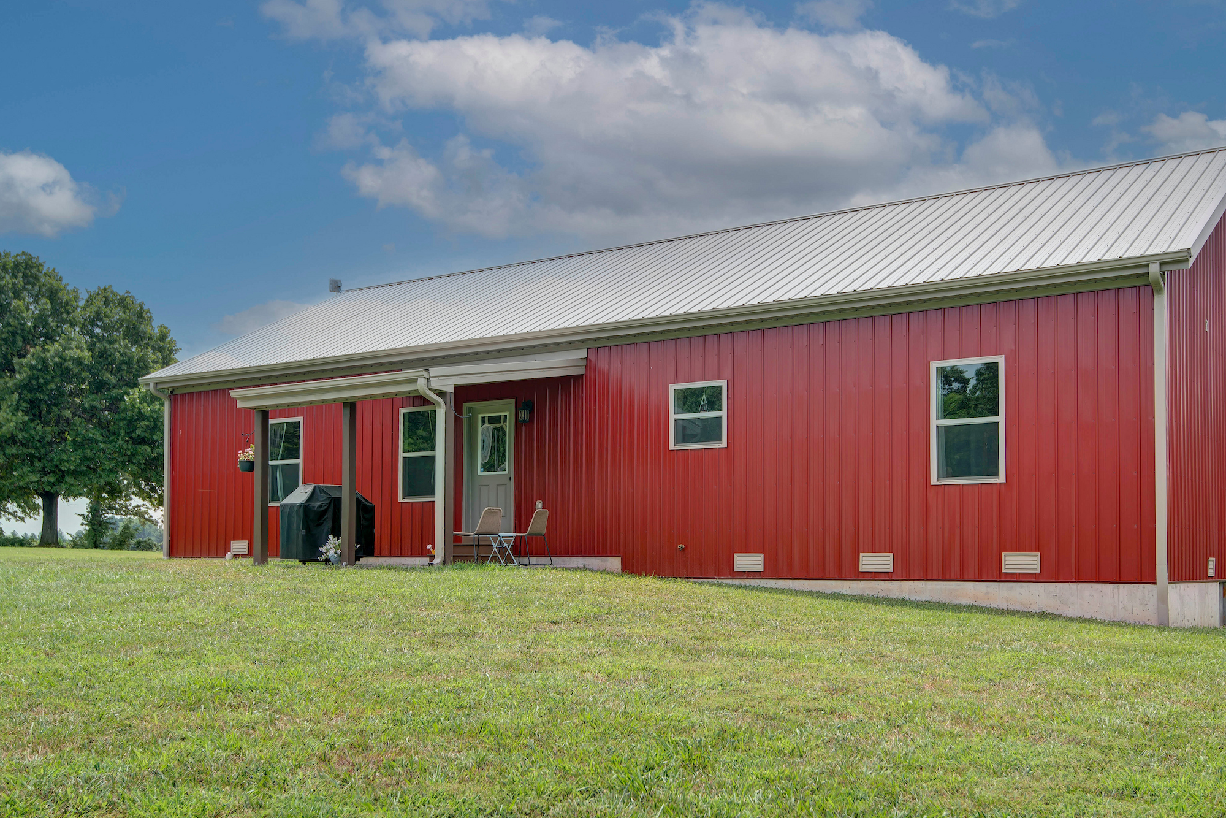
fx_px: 1226
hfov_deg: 53.1
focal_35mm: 36
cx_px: 644
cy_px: 474
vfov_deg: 36.8
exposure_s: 1/180
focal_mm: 30
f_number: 6.7
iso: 100
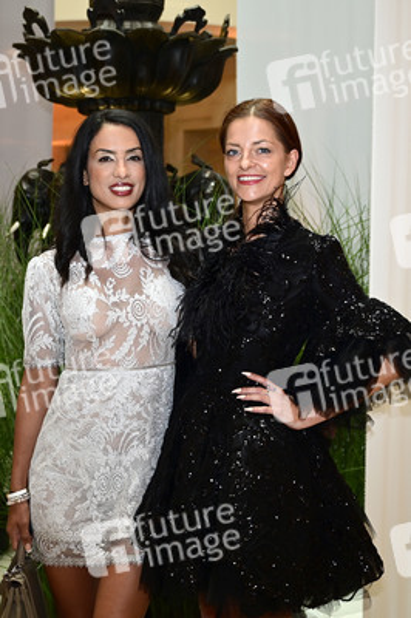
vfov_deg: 57.3
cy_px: 309
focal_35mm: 33
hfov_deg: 39.9
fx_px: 566
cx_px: 206
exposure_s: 1/200
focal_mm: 33
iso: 640
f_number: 2.8
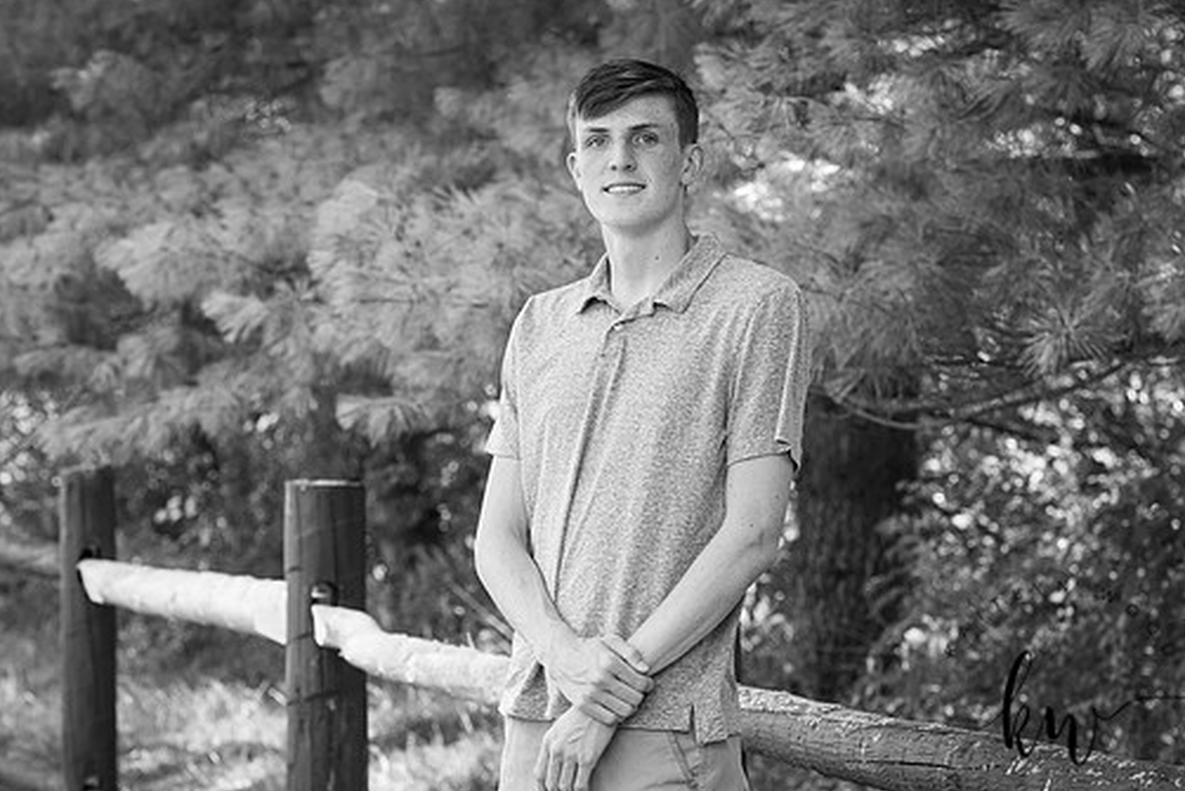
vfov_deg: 10.2
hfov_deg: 15.3
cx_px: 588
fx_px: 4412
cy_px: 407
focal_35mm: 134
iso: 500
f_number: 6.3
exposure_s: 1/200
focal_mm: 116
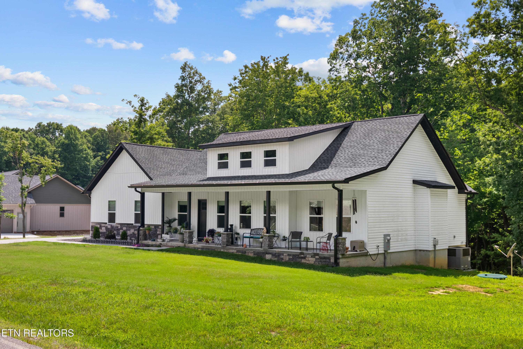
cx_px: 262
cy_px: 174
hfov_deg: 46.6
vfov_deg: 32.1
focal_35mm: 42
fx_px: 607
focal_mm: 41.8
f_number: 4
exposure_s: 1/60
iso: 200
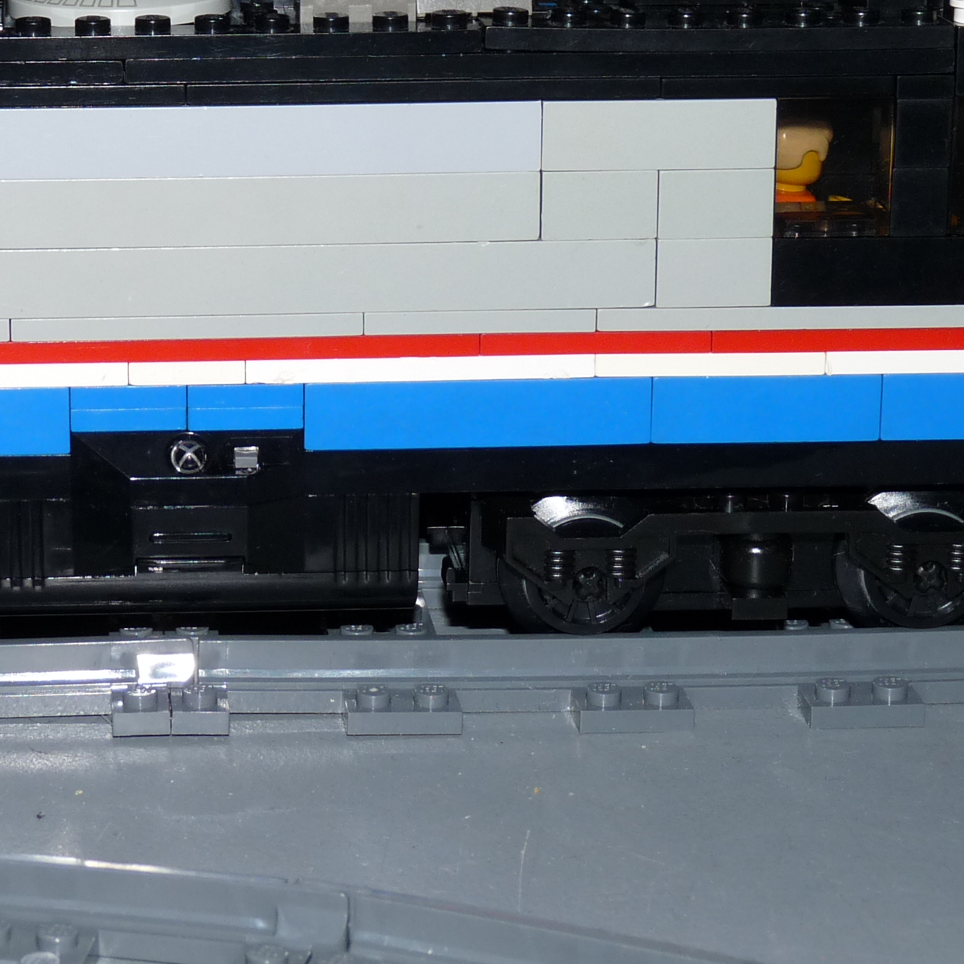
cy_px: 80
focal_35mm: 97
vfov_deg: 17.6
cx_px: 177
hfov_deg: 17.8
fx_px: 3056
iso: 100
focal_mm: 7.6
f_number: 3
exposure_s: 1/125
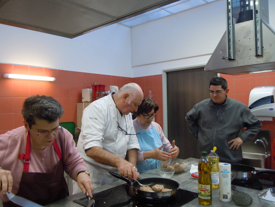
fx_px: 238
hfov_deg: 60.0
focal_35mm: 30
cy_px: 104
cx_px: 138
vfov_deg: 46.8
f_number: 3.5
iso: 400
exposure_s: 1/40
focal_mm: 5.4
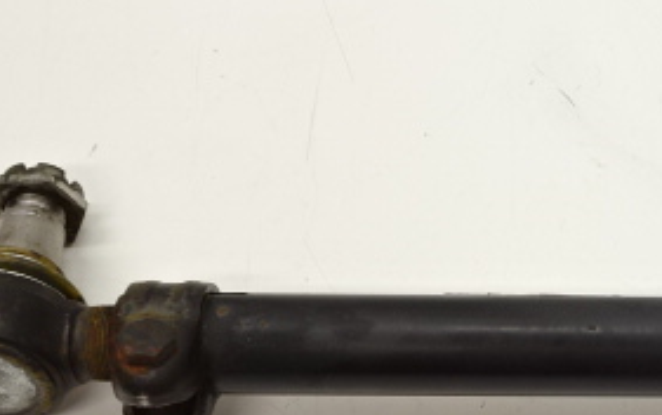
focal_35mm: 82
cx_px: 638
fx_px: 1480
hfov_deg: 24.2
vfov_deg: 15.8
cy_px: 368
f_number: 4
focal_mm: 5.79
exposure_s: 1/40
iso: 100
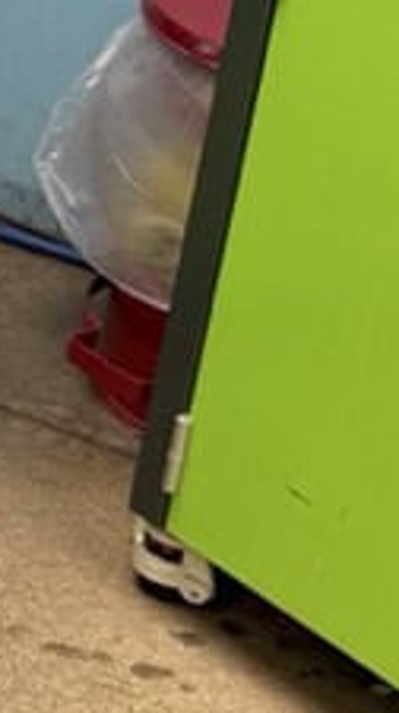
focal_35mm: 149
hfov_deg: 6.2
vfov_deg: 14.1
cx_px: -1362
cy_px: -101
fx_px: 2812
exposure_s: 1/64
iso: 80
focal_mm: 6.8
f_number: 1.8
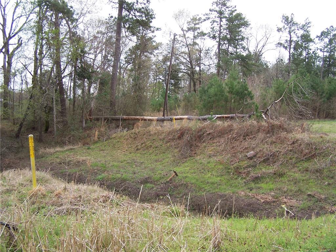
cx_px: 168
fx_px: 369
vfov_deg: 37.7
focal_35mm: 38
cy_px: 126
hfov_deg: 49.0
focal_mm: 6.3
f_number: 2.8
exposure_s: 1/180
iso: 80
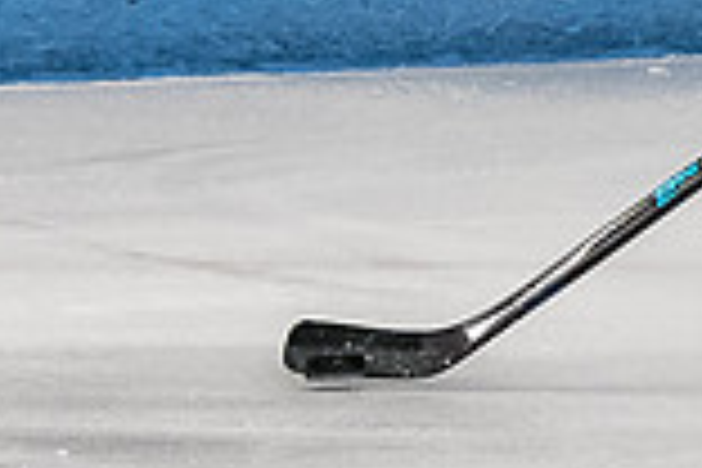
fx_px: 19849
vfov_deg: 1.4
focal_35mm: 1018
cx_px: 1283
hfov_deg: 2.0
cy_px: -102
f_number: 3.2
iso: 1600
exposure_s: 1/800
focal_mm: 92
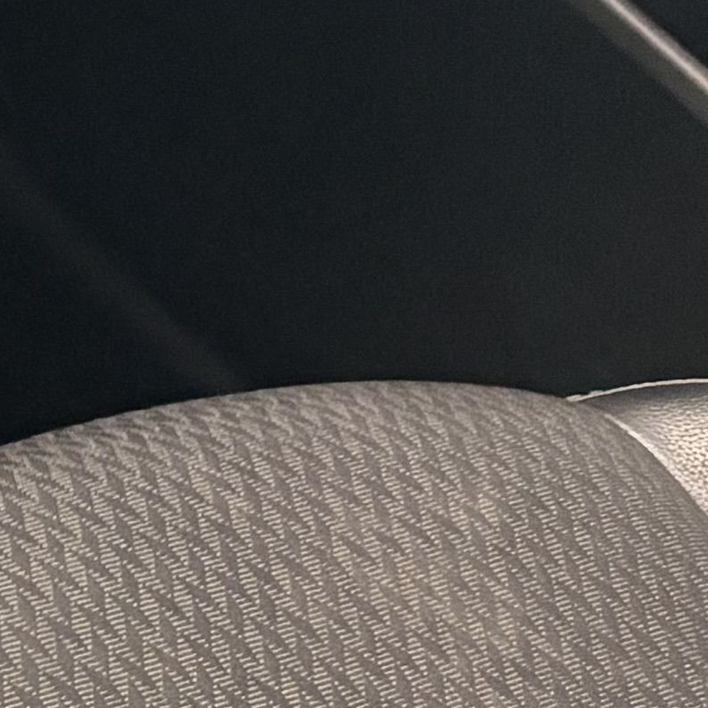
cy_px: -873
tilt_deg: -24.0
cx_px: -1691
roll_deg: -11.0
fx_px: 3841
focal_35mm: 166
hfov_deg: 8.2
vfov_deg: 9.6
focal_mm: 5.96
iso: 200
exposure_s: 1/60
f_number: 1.6
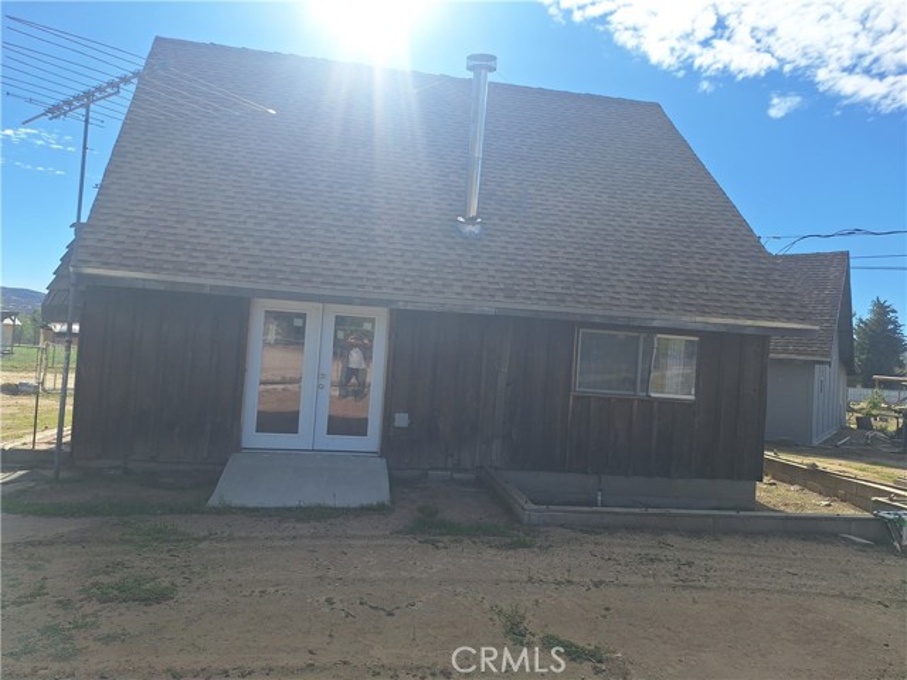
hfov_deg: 73.9
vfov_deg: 58.9
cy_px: 340
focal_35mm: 23
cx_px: 454
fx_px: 603
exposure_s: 1/3876
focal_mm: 5.54
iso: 40
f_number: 1.8
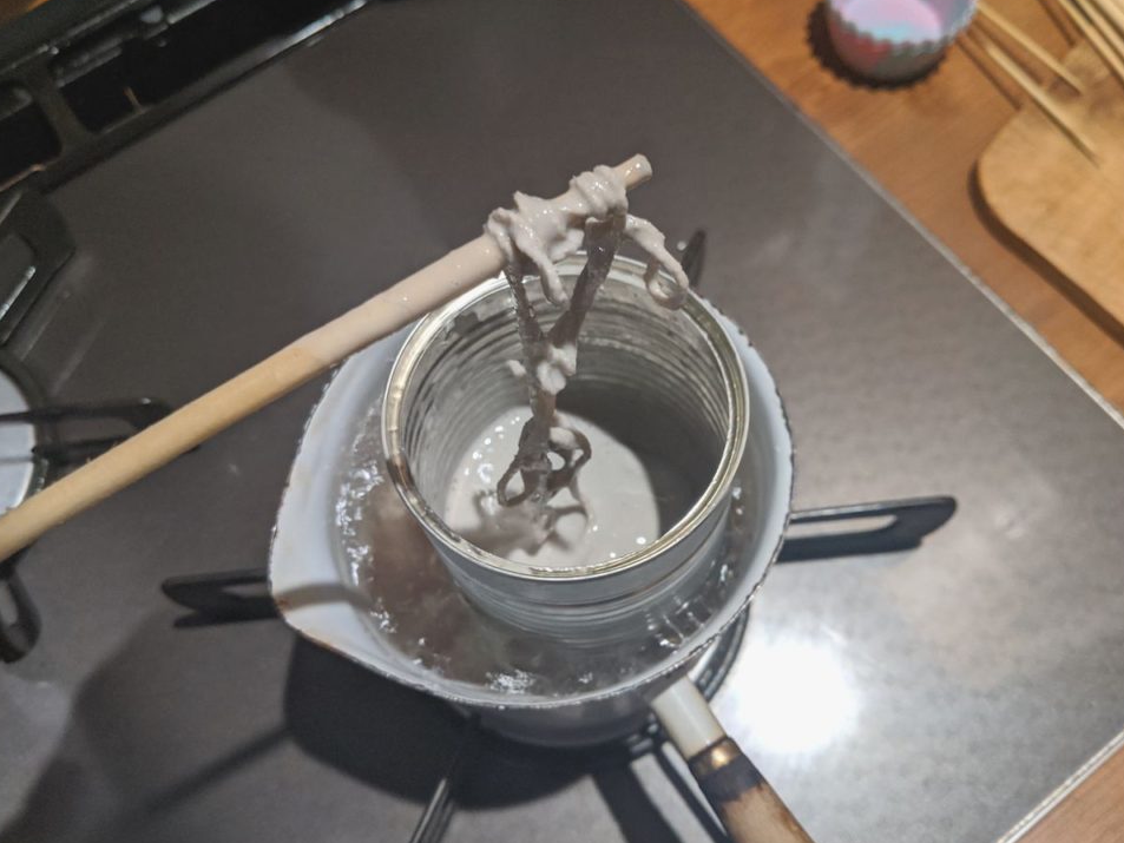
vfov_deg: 48.2
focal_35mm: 29
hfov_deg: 61.7
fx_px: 942
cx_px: 557
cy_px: 435
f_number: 1.8
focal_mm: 4.44
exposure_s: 1/30
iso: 196
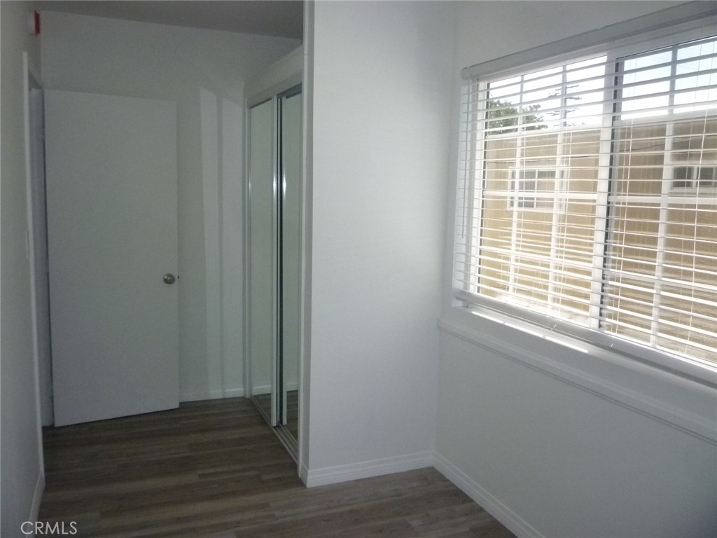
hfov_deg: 61.7
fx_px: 601
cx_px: 358
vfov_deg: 48.2
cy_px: 269
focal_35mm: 29
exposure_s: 1/800
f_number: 4.5
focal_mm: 5.2
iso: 400
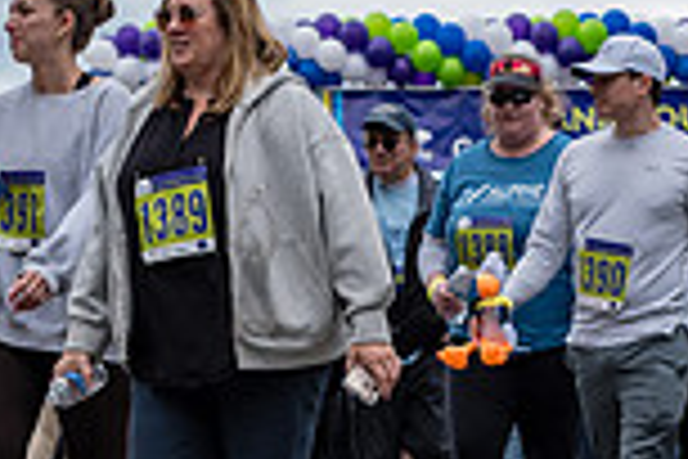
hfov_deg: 7.7
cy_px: 263
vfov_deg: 5.1
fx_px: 5102
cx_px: 252
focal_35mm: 267
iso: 400
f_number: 4
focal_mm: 70
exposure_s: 1/2500
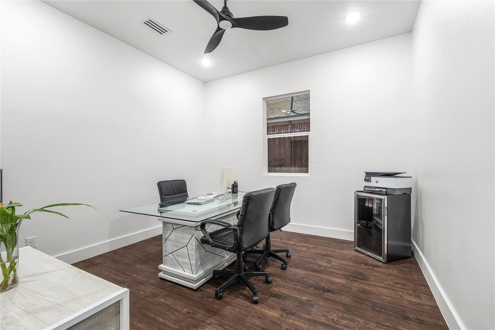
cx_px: 248
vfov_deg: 77.3
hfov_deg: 100.4
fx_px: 206
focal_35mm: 15
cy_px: 165
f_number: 10
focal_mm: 10
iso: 400
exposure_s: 1/3
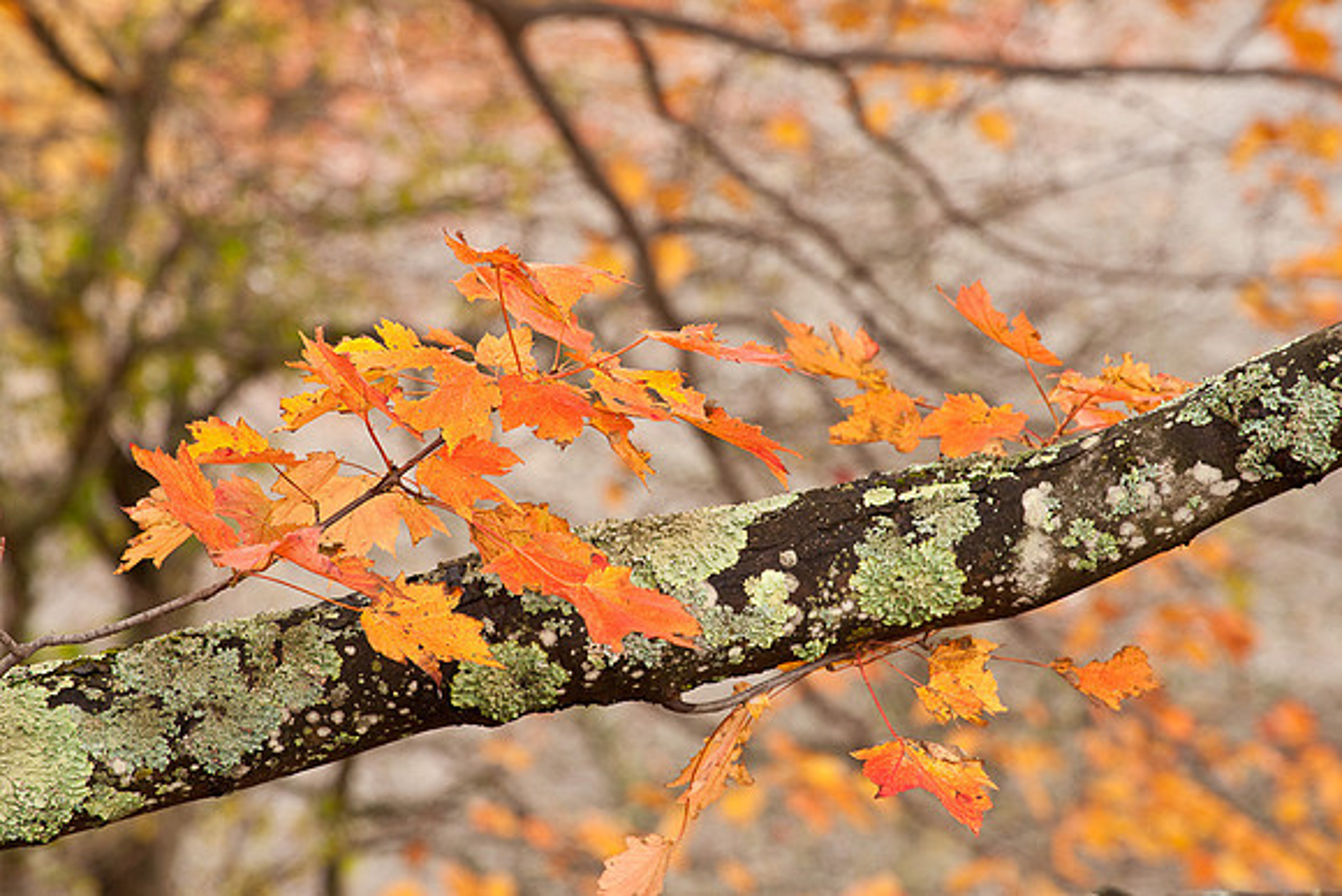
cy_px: 448
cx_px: 671
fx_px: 7457
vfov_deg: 6.9
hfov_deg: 10.3
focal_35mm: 200
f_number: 10
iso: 200
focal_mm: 200
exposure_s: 1/20
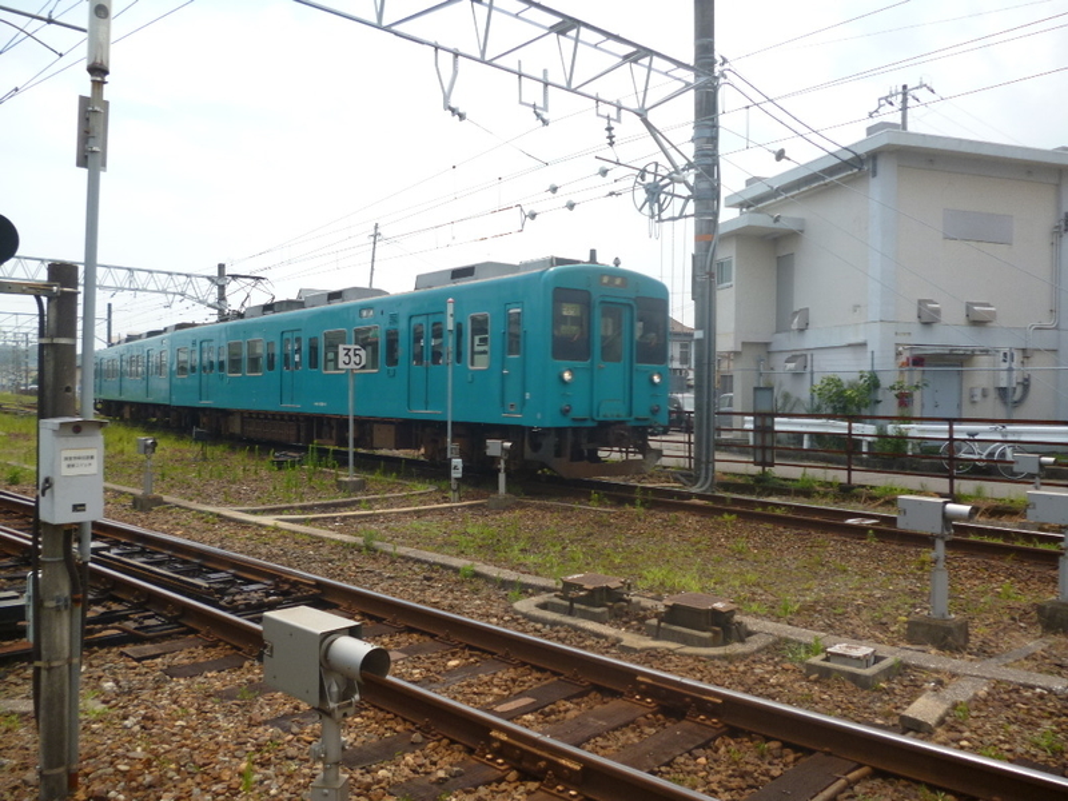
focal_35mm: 28
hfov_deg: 63.4
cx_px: 534
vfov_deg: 49.7
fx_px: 864
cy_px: 400
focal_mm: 5
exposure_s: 1/100
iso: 100
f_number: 9
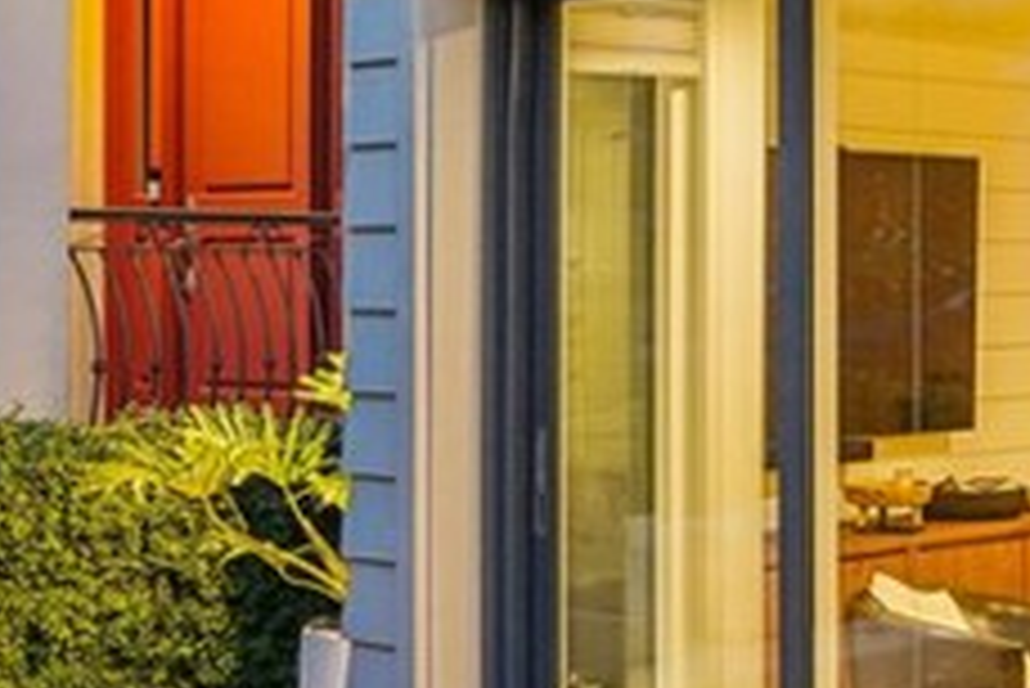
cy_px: 232
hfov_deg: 22.0
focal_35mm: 85
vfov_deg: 16.1
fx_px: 2433
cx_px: 1259
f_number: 8
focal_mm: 19
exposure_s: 1/3.33
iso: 800
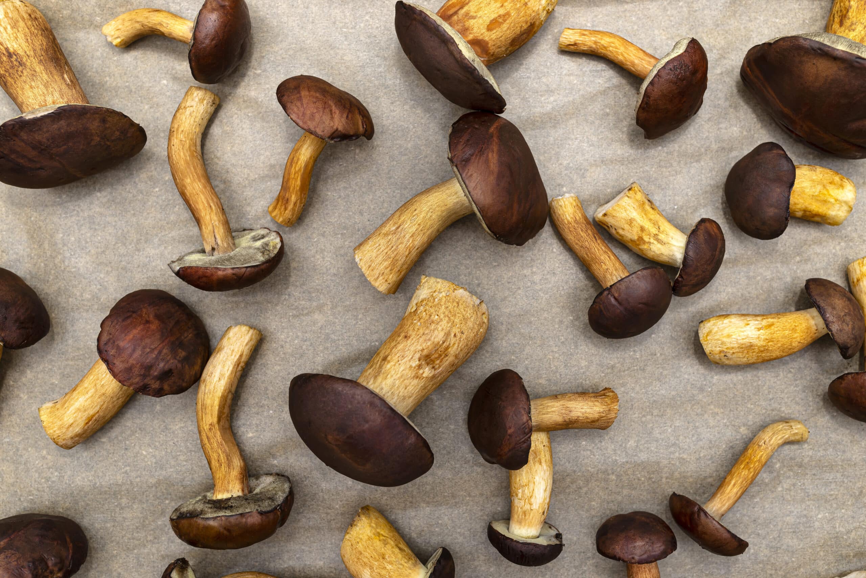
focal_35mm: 35
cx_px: 433
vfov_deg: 37.9
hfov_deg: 54.4
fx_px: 842
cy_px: 289
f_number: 7.1
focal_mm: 35
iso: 100
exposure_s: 1/60
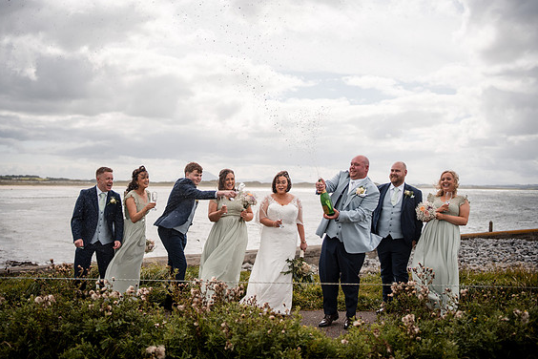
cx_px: 265
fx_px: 538
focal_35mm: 36
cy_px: 176
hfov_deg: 53.1
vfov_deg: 36.9
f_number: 2.2
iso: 100
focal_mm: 35
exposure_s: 1/5000
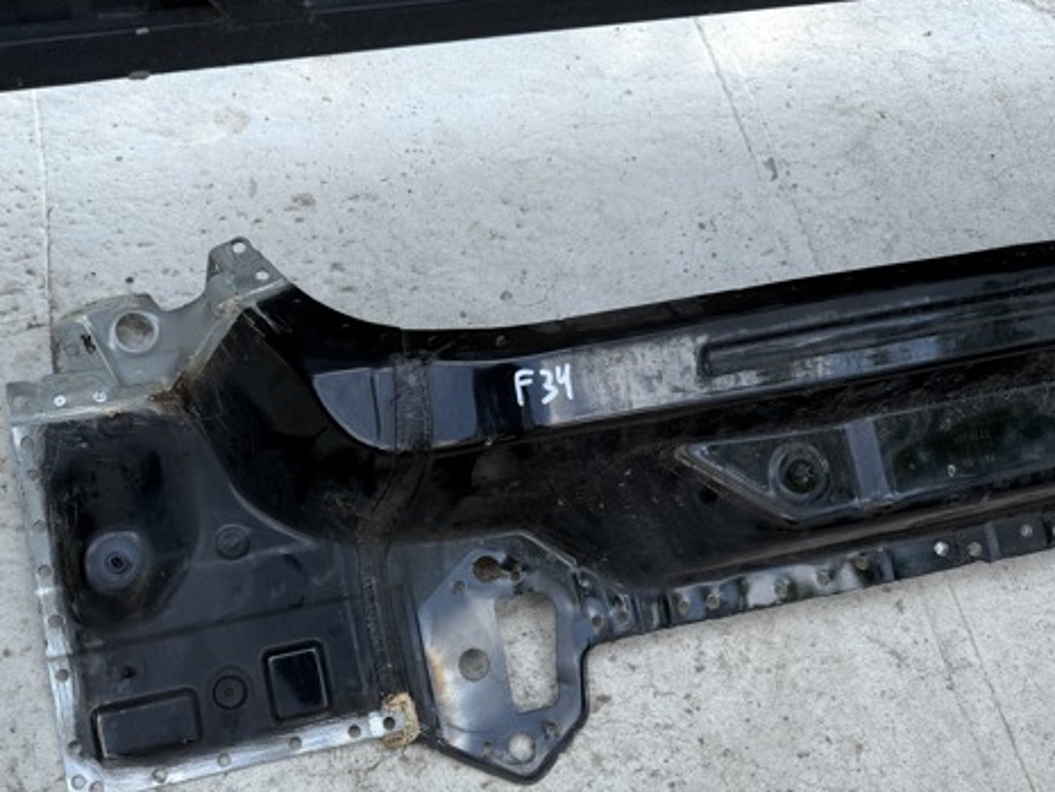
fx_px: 1006
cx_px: 393
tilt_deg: -62.6
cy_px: 511
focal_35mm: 33
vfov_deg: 42.5
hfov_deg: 54.7
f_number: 1.78
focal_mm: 6.76
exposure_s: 1/1046
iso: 80
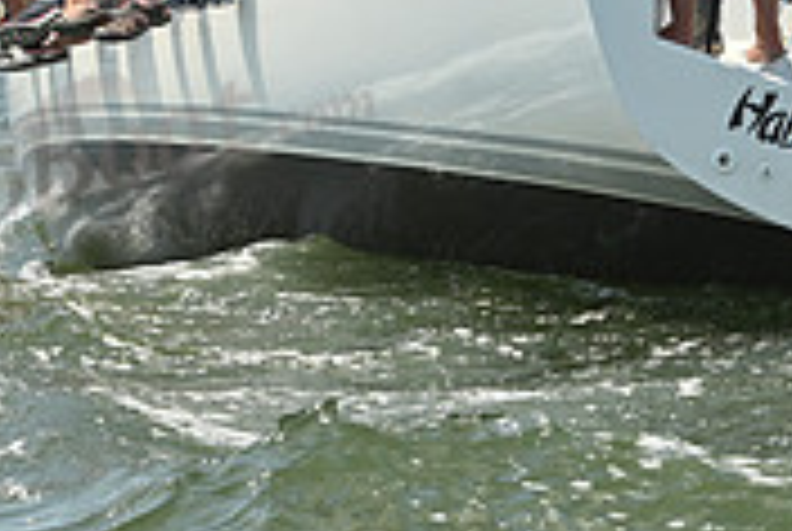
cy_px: -128
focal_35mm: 283
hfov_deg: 7.3
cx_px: 612
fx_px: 6236
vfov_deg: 4.9
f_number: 7.1
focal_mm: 86
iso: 320
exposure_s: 1/1250
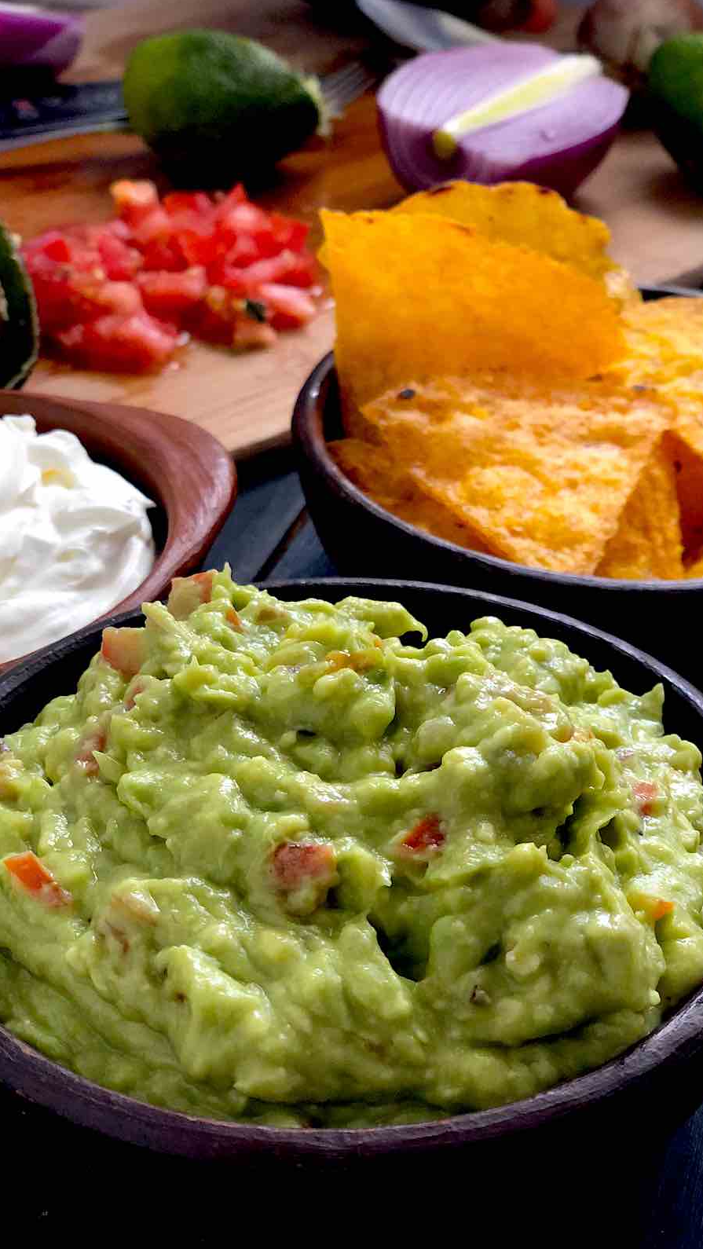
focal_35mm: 57
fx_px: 1888
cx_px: 344
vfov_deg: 36.6
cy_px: 625
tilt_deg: -34.5
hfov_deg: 21.1
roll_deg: +0.9
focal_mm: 6
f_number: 2.4
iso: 125
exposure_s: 1/30
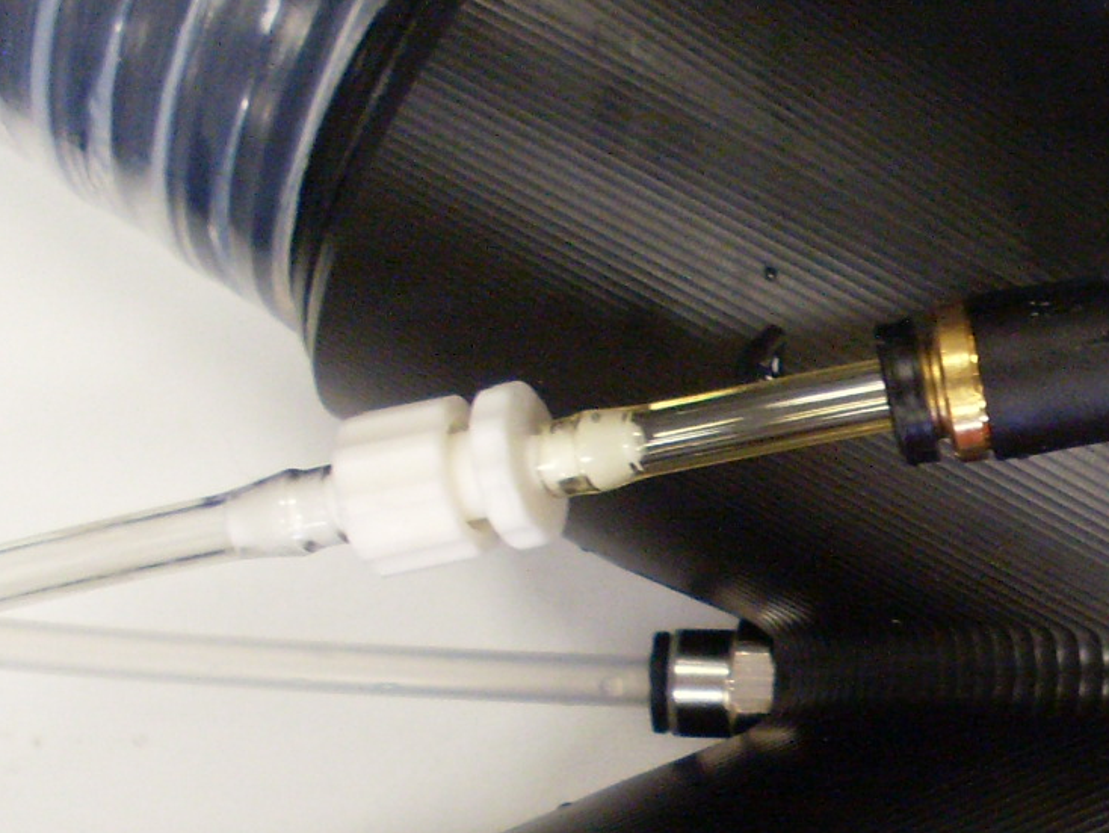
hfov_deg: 17.6
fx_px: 3397
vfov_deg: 13.9
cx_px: 1348
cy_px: 714
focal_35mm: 106
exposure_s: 1/30
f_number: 3
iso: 200
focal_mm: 6.3
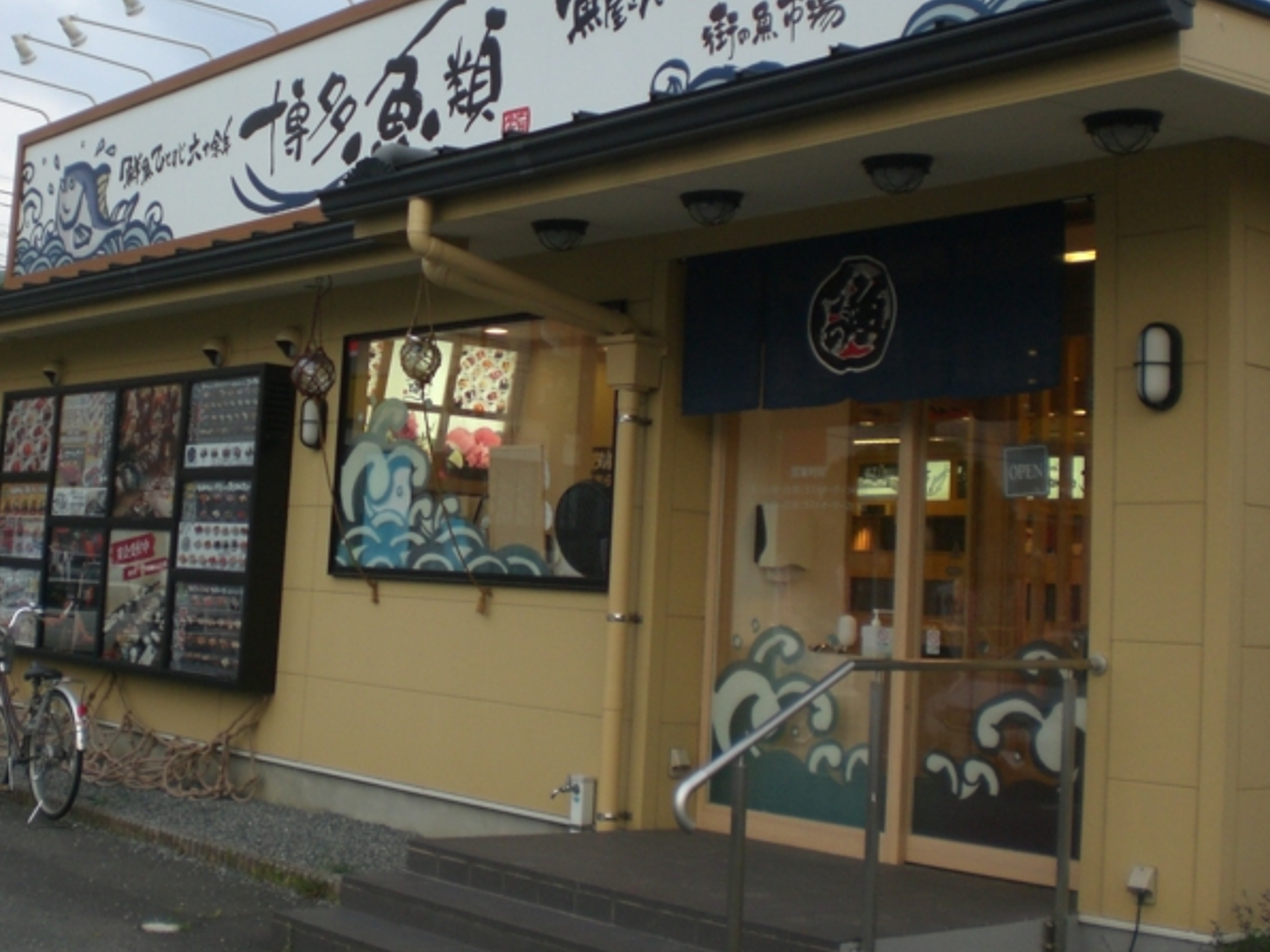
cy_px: 328
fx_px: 1871
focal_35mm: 51
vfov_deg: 28.4
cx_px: 439
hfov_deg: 37.2
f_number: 3.1
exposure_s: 1/200
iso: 100
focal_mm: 6.3
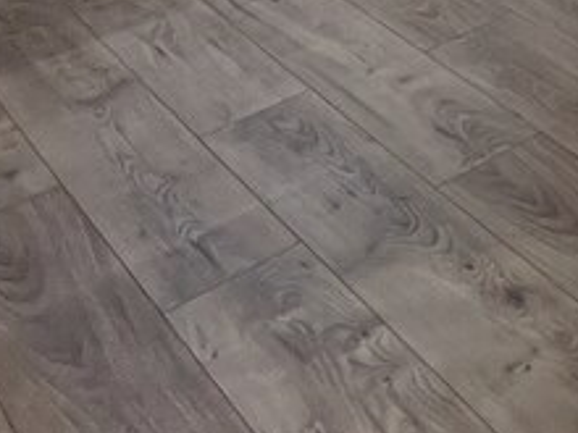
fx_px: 1186
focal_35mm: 71
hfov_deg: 18.8
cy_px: -514
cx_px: 1122
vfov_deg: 15.2
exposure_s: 1/131
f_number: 1.8
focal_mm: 1.57
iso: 32
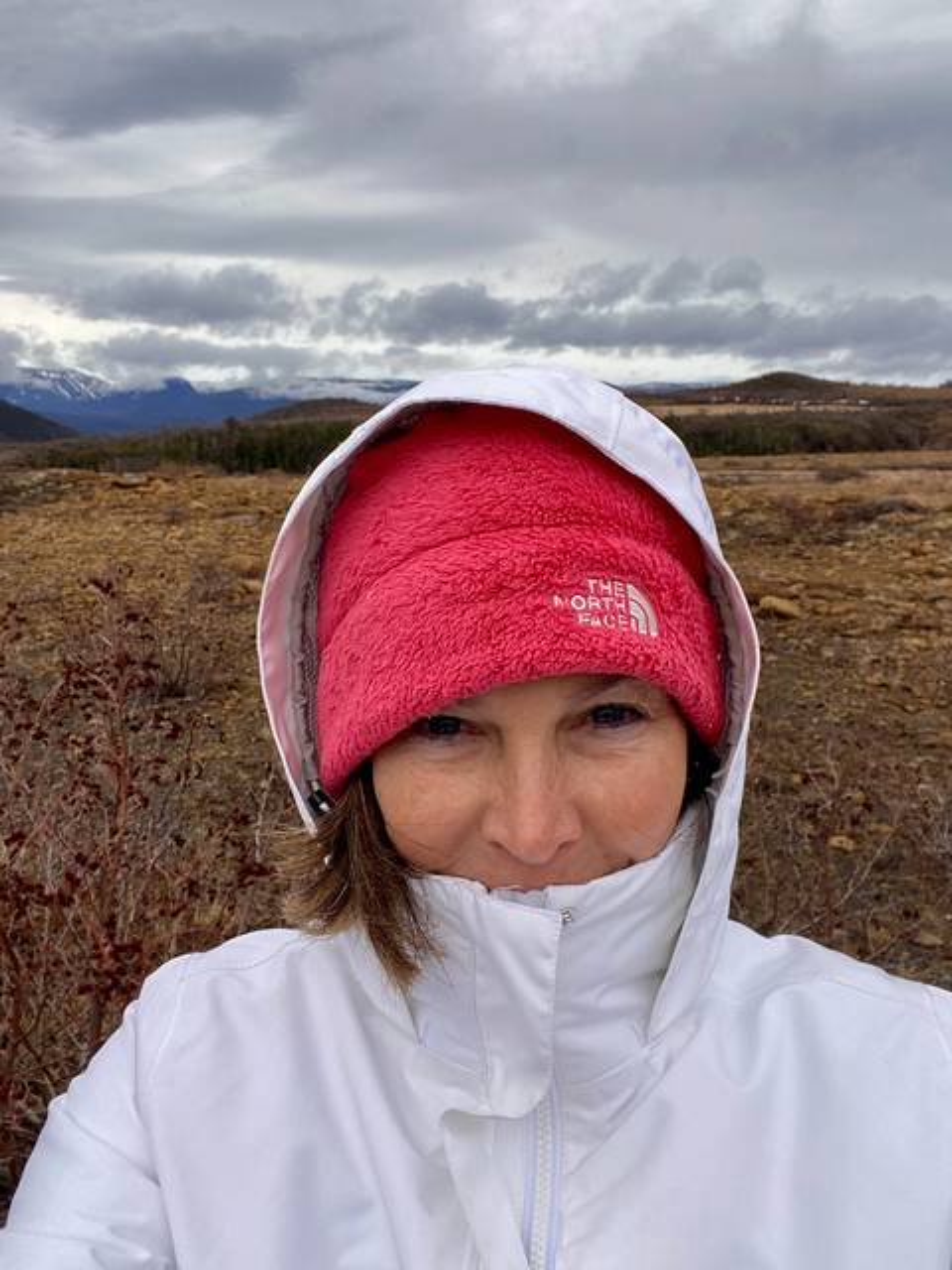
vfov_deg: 60.0
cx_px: 476
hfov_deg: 46.8
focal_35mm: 30
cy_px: 635
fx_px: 1100
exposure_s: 1/667
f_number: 2.2
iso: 25
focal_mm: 2.71
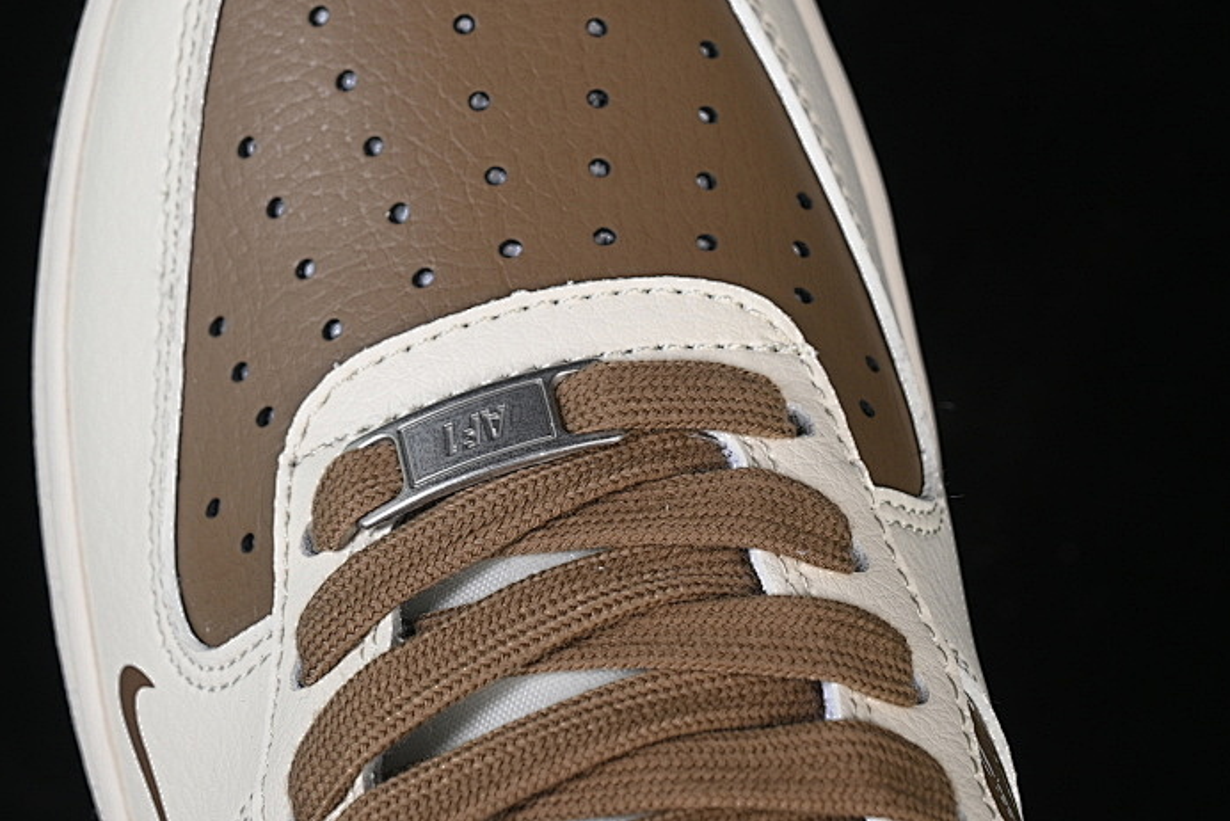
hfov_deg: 17.5
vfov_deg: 11.7
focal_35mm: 117
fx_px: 3999
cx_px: 503
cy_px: 309
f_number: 7.1
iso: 160
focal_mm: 50
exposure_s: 1/80
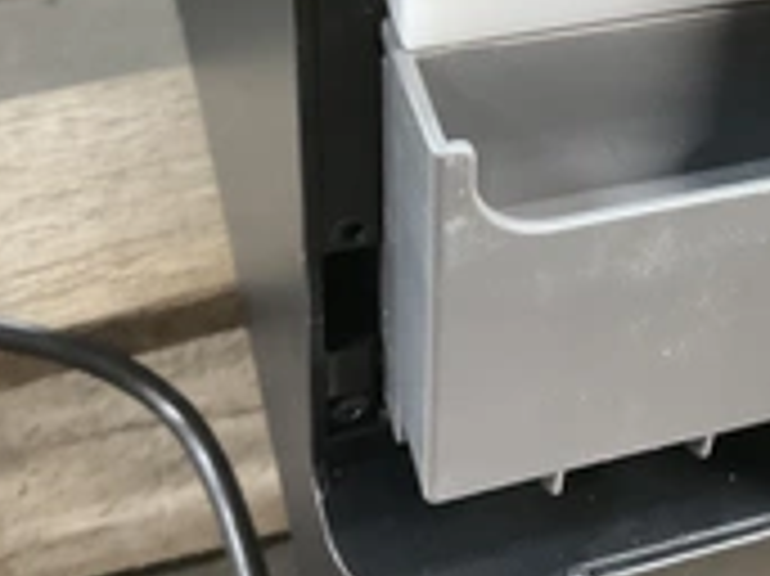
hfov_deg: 27.8
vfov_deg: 21.0
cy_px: 36
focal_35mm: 68
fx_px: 1512
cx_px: 648
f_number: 1.8
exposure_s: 1/30
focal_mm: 3
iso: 500
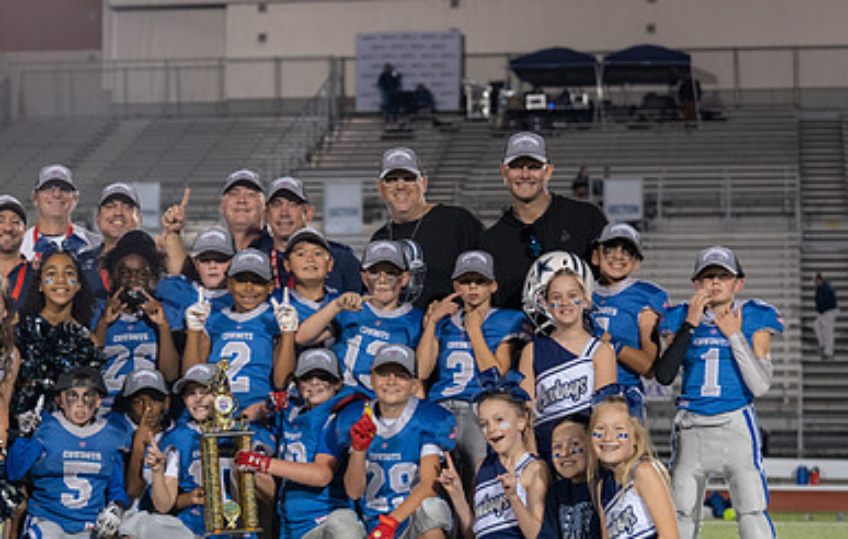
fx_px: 2694
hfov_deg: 17.7
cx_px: 177
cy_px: 408
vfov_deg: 11.4
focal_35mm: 116
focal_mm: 70
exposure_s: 1/320
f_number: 3.2
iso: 2000
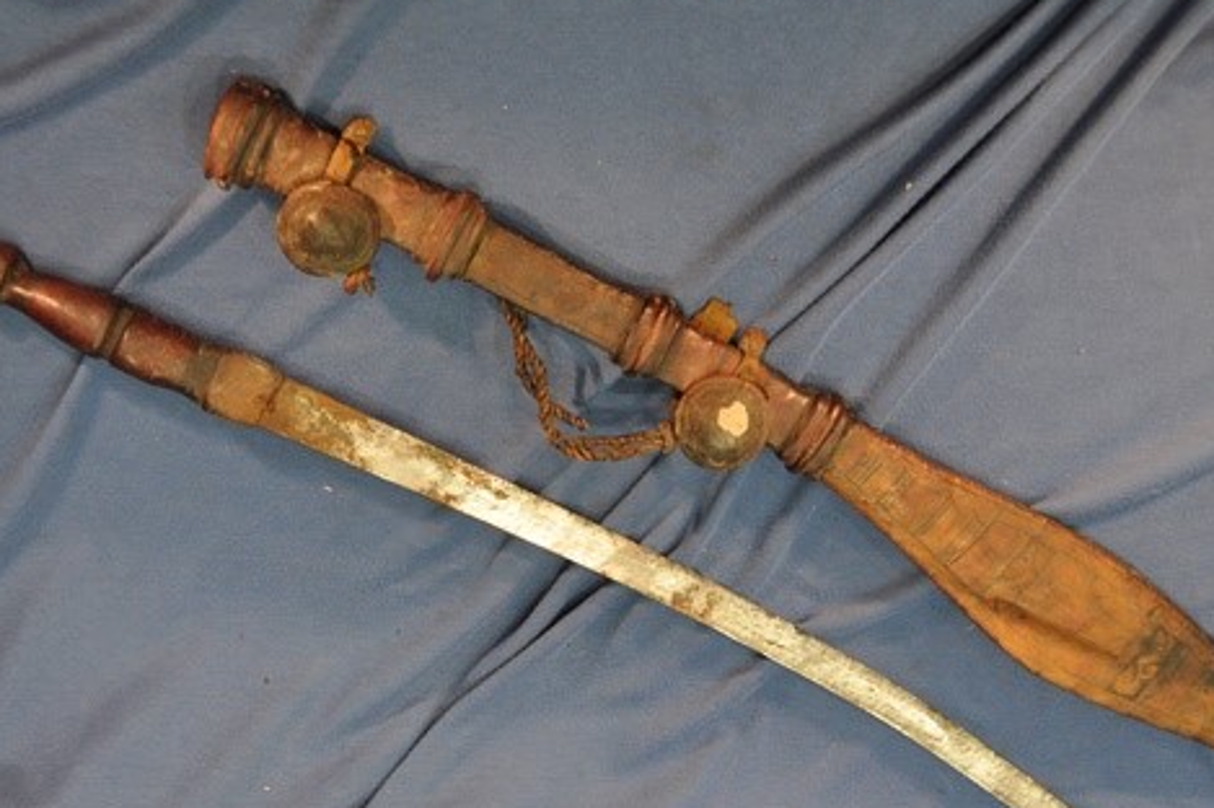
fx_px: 1875
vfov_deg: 24.3
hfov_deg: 35.9
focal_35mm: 56
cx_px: 608
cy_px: 480
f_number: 4
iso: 1100
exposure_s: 1/60
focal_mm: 29
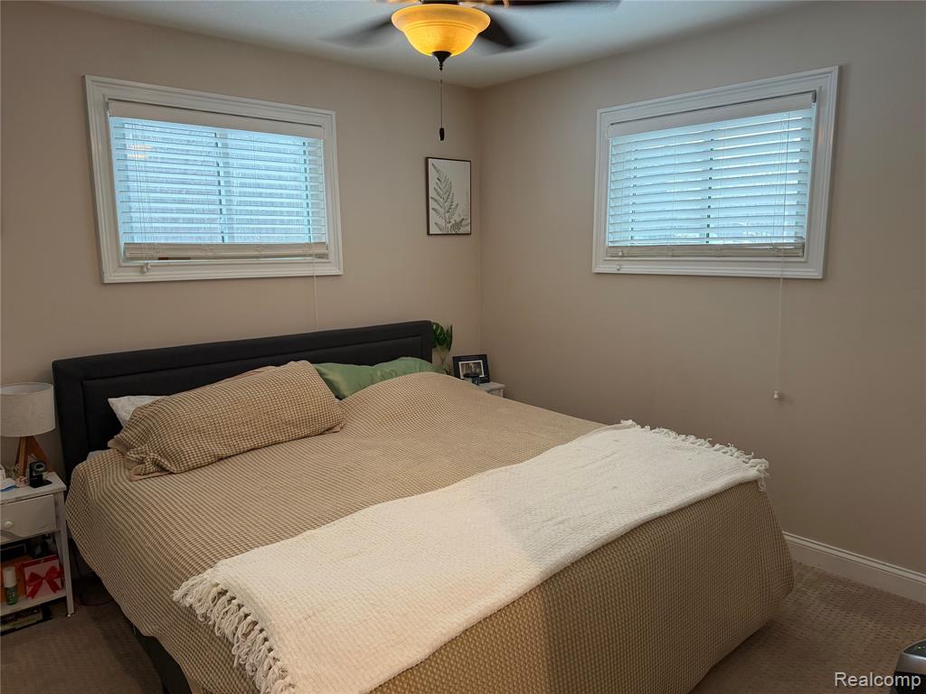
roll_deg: +1.2
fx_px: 642
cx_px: 463
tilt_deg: -8.9
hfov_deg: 71.6
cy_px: 347
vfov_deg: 56.8
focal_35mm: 24
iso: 200
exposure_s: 1/60
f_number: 1.78
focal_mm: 6.76
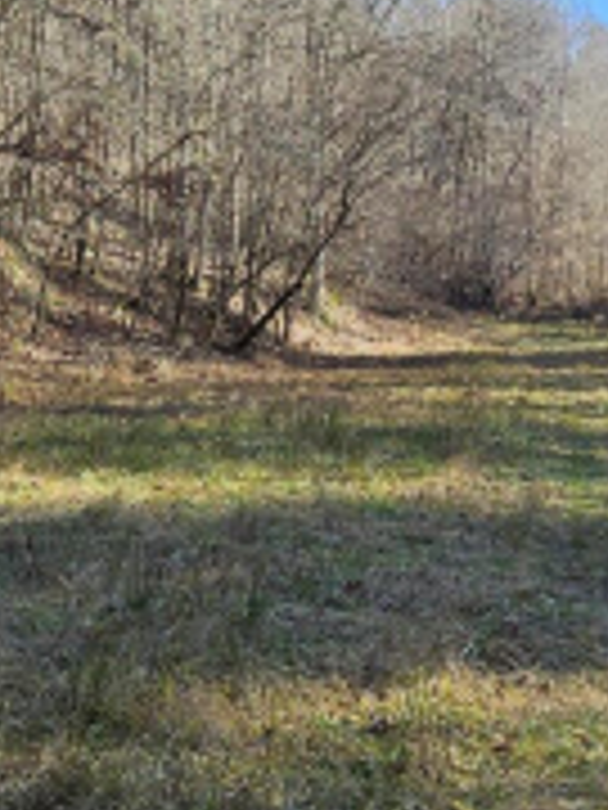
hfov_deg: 17.1
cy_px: 443
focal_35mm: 85
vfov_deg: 23.0
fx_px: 1991
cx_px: 563
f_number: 1.8
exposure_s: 1/447
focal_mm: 5.4
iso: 25
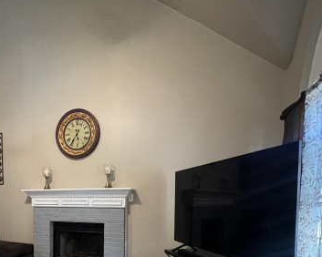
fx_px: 229
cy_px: 219
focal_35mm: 24
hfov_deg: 68.0
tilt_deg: -3.6
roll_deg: -2.7
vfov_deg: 53.3
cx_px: 103
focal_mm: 1.57
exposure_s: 1/60
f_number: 1.8
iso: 1000
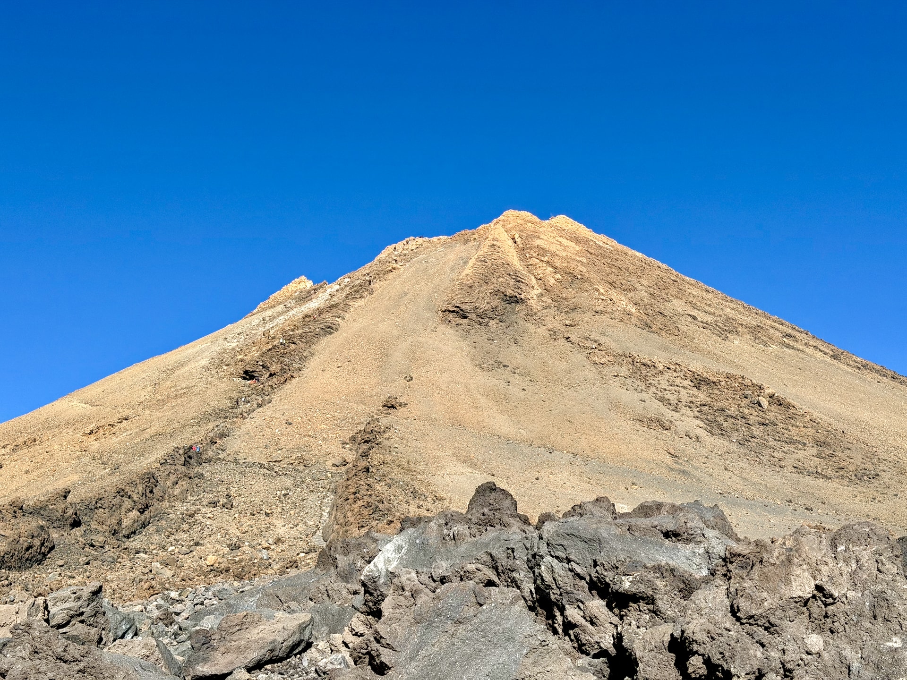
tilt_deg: +14.1
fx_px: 1258
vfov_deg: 30.3
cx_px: 454
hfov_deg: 39.7
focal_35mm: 48
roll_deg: -1.1
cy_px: 340
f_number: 1.78
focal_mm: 6.76
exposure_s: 1/4587
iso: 64
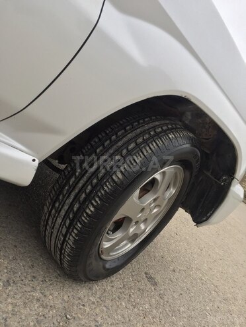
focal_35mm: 29
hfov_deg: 48.2
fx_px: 275
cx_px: 123
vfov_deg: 61.7
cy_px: 164
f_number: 2.2
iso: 32
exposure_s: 1/408
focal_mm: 4.15
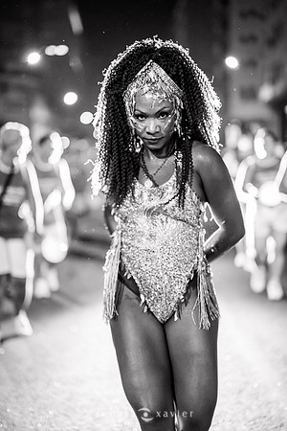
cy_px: 216
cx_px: 144
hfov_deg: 27.0
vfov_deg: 39.6
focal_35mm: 50
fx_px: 598
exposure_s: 1/320
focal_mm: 50
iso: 2000
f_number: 1.2
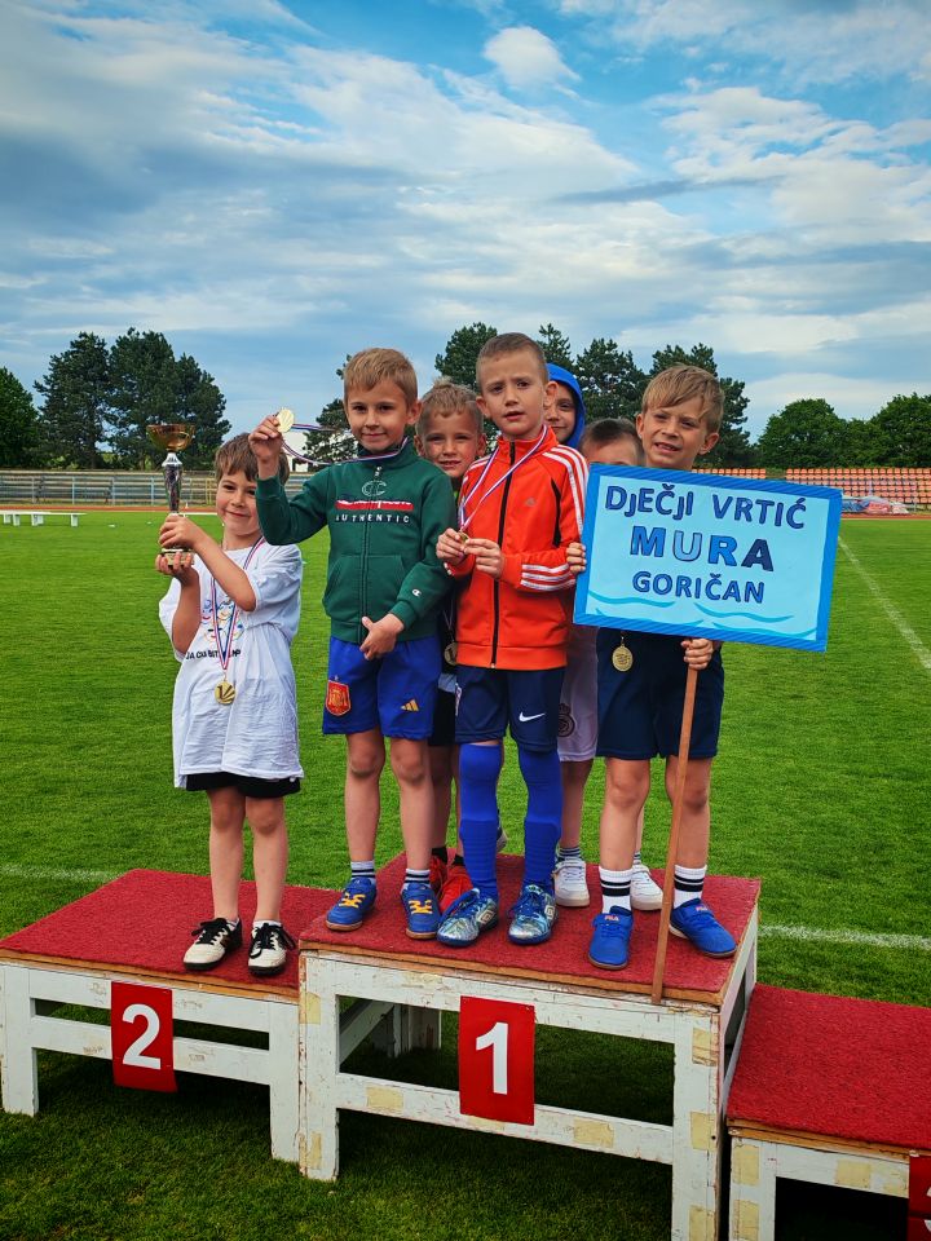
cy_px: 620
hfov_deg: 36.8
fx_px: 1399
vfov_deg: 47.9
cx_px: 466
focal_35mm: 39
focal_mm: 6.12
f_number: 1.9
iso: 50
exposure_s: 1/310
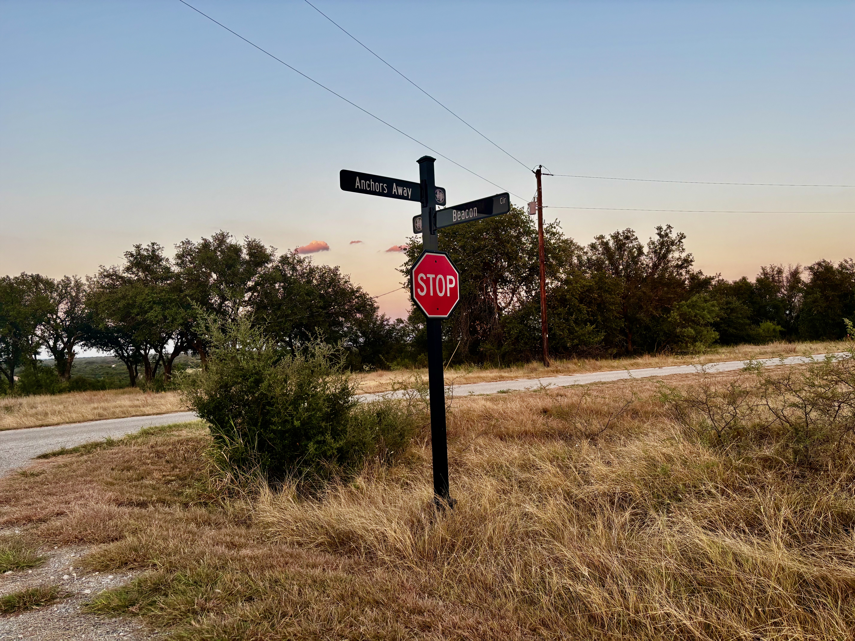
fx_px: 642
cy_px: 320
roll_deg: +2.5
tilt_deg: +2.9
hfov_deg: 67.3
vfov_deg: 53.1
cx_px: 428
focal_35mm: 26
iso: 50
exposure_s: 1/272
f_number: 1.6
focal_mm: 5.96
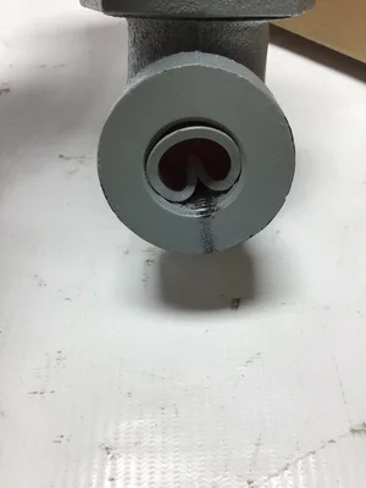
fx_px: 437
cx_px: 183
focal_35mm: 31
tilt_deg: -52.2
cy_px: 244
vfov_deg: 58.4
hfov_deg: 45.4
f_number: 2.4
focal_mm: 3.3
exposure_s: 1/120
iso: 25
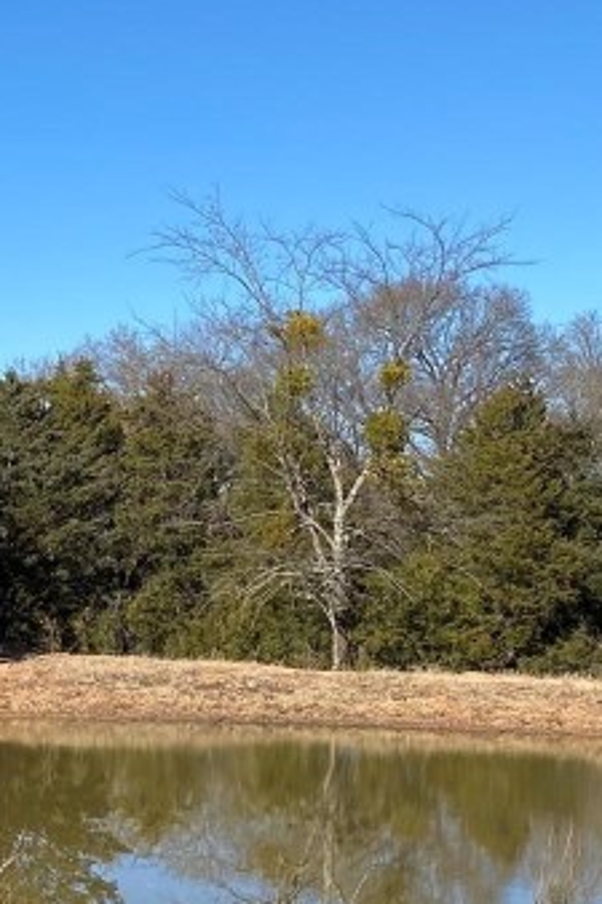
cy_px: 738
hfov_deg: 15.6
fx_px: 2059
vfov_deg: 24.3
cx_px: -238
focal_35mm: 82
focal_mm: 4.25
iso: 32
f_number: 1.8
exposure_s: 1/2315
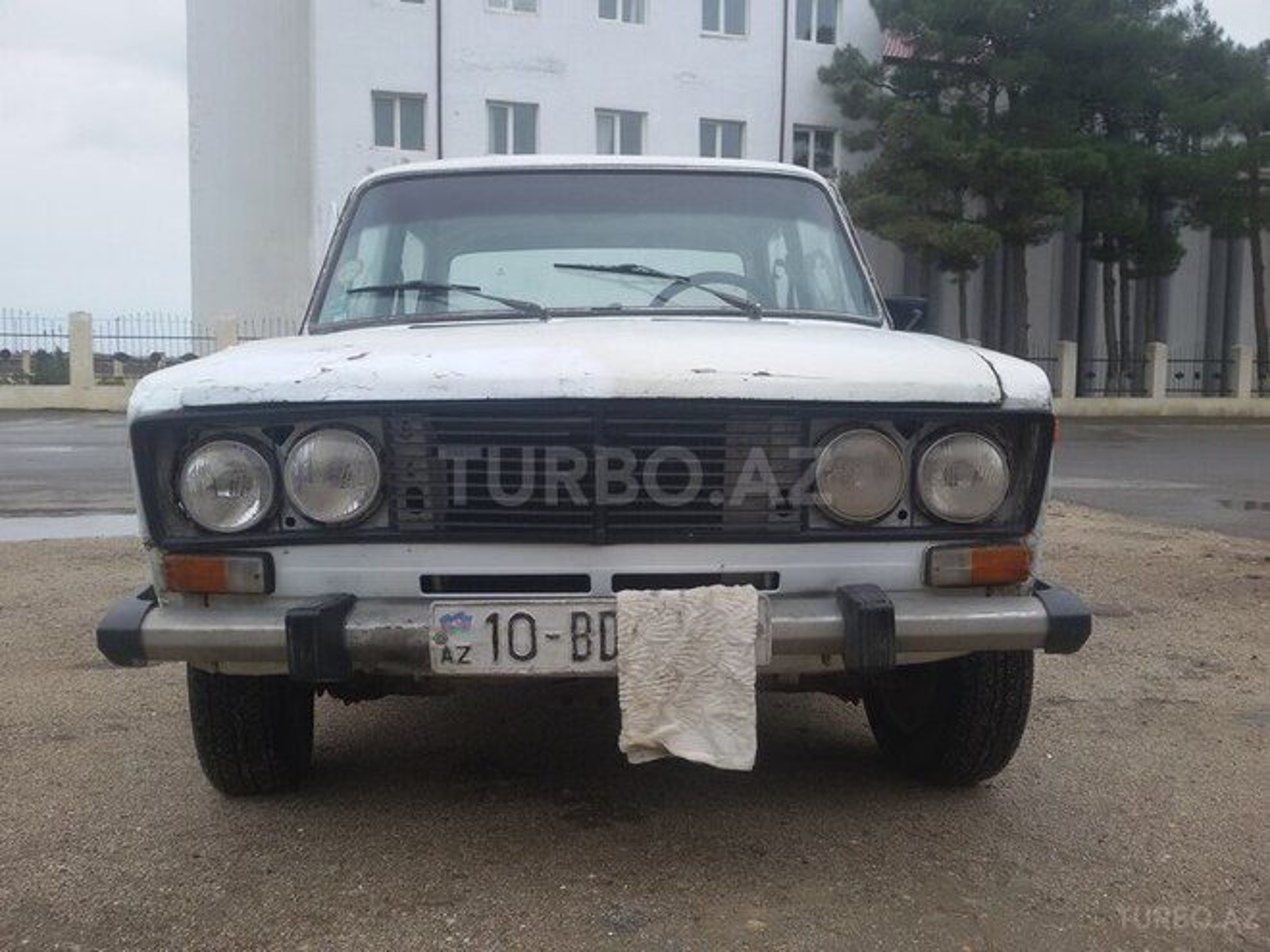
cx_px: 635
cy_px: 476
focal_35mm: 31
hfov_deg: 58.4
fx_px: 1137
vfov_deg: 45.4
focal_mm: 2.93
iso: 40
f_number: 2.4
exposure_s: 1/178
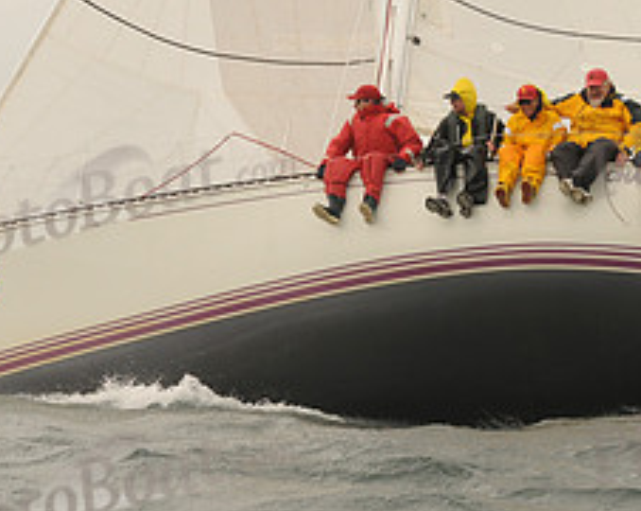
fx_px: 4791
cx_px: 442
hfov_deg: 7.6
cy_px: 18
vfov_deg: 6.1
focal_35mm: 253
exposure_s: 1/1000
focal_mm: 70
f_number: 5
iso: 200
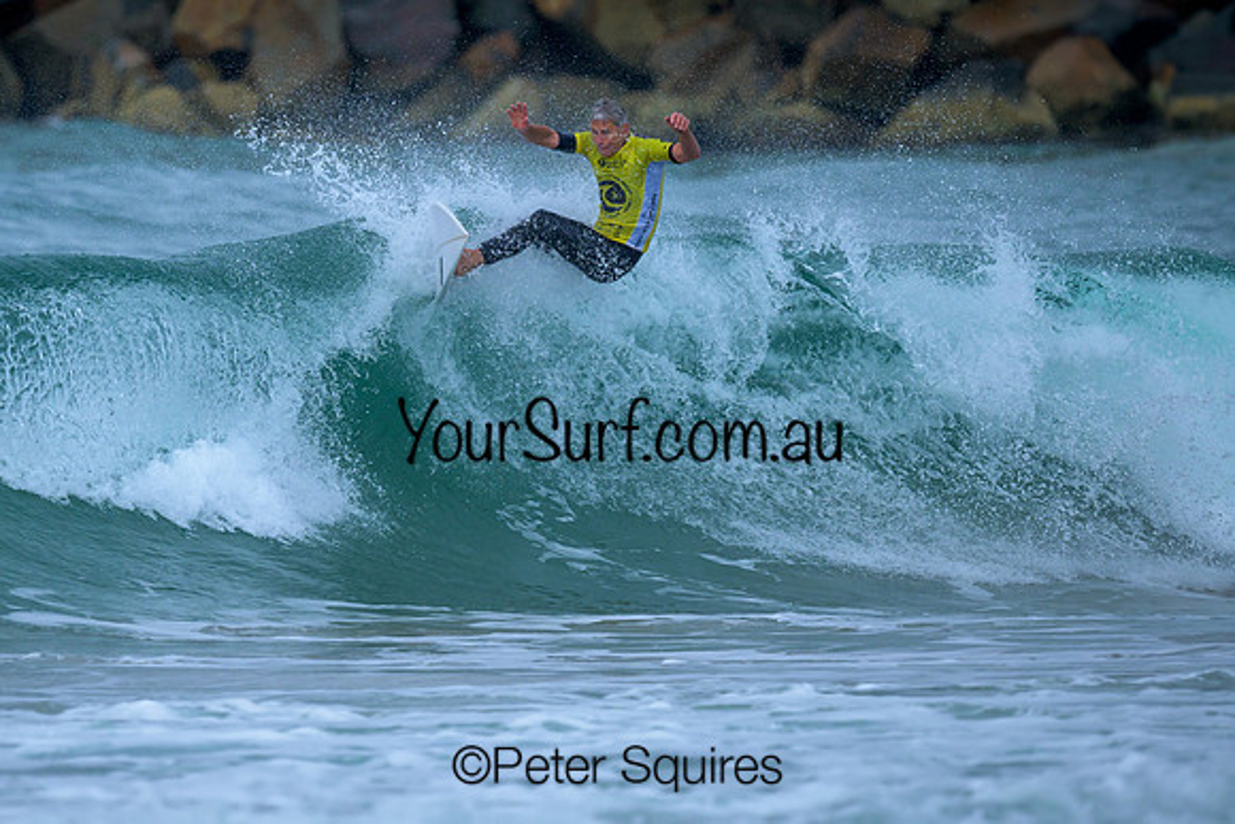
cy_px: 394
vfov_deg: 1.3
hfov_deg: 1.9
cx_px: 435
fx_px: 37737
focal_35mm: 1100
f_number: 6.3
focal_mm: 800
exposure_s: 1/2000
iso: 360
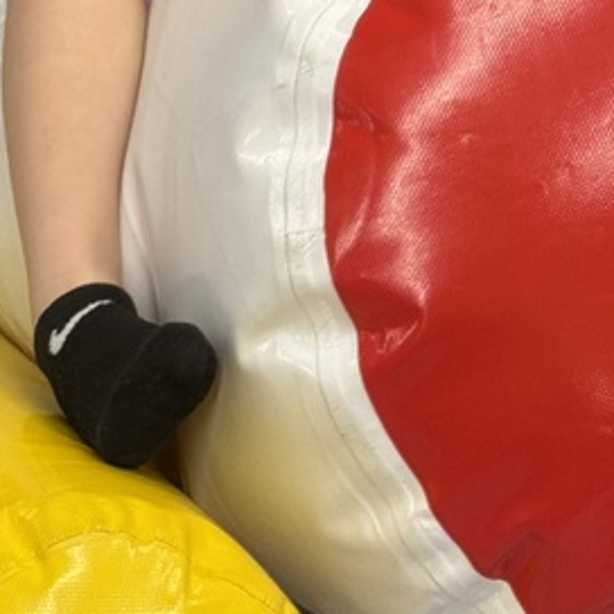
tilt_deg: -24.2
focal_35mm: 160
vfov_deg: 10.4
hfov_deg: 10.9
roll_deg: +1.3
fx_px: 3211
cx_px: 366
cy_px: -424
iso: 100
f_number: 1.78
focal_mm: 6.76
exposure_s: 1/60
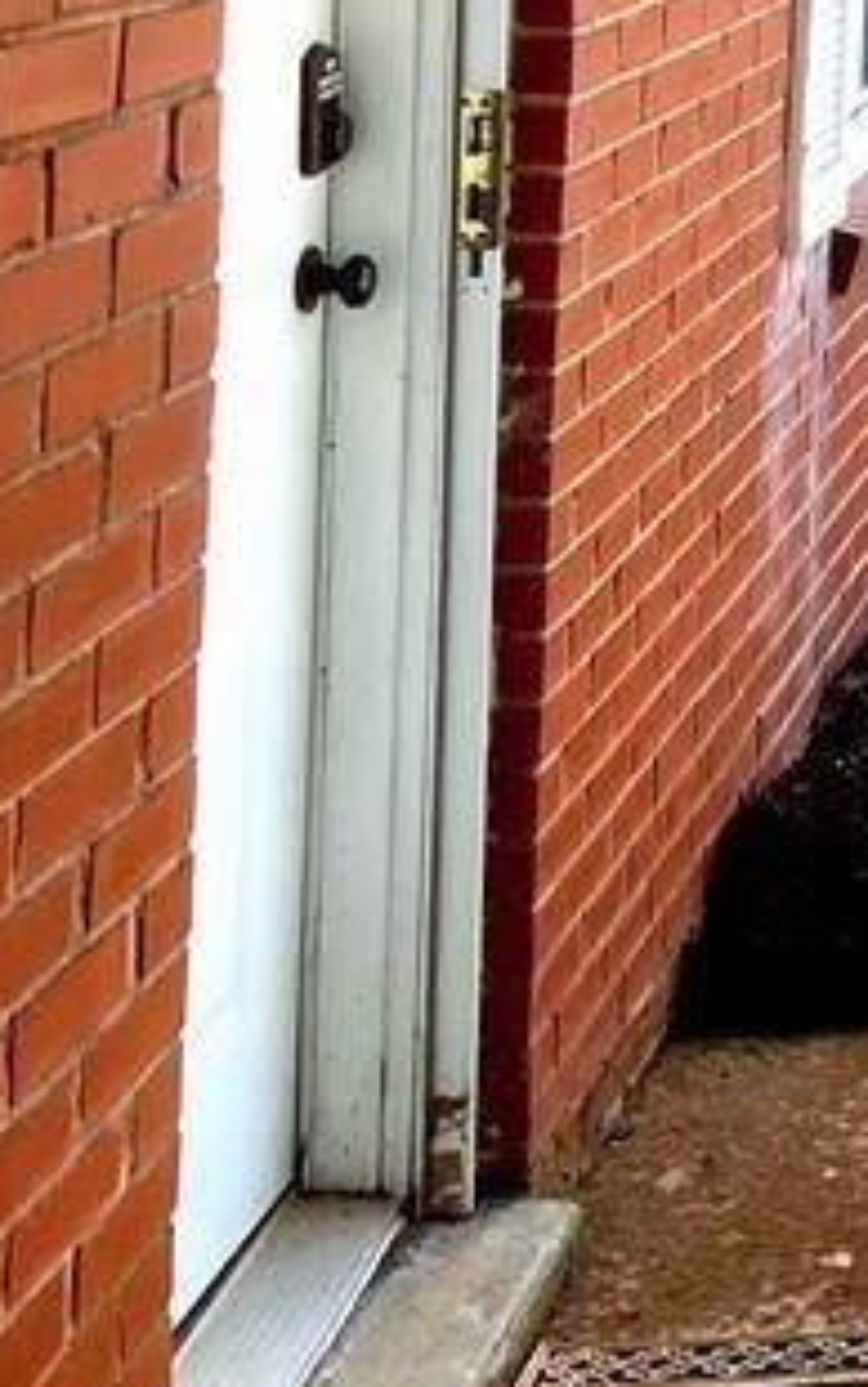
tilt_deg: -2.5
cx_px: 2139
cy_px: -195
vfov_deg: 21.4
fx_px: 3441
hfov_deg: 11.6
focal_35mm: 91
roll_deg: -2.5
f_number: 1.5
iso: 50
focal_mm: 5.7
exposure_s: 1/1698
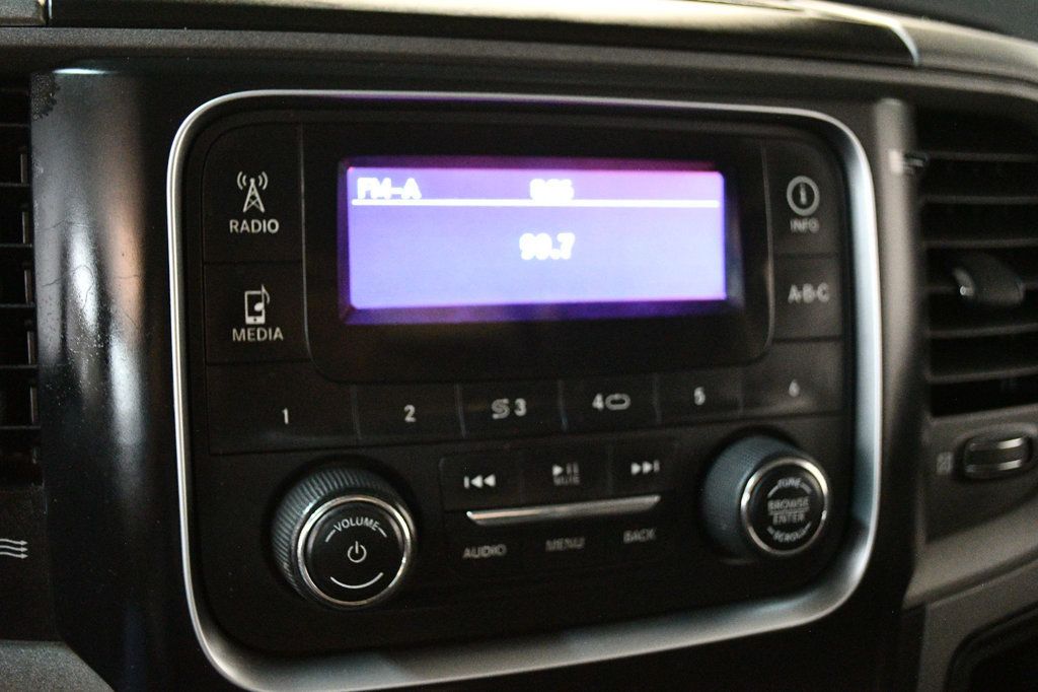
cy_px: 346
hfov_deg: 49.6
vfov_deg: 34.2
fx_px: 1124
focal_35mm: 39
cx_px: 519
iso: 8000
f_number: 4.2
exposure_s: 1/60
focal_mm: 26
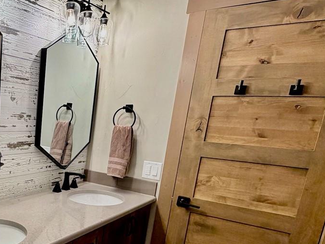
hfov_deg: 47.2
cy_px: 184
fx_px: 310
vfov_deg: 41.6
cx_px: 9
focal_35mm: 33
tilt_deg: -13.5
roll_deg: -2.6
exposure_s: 1/120
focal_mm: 2.22
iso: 320
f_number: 2.2
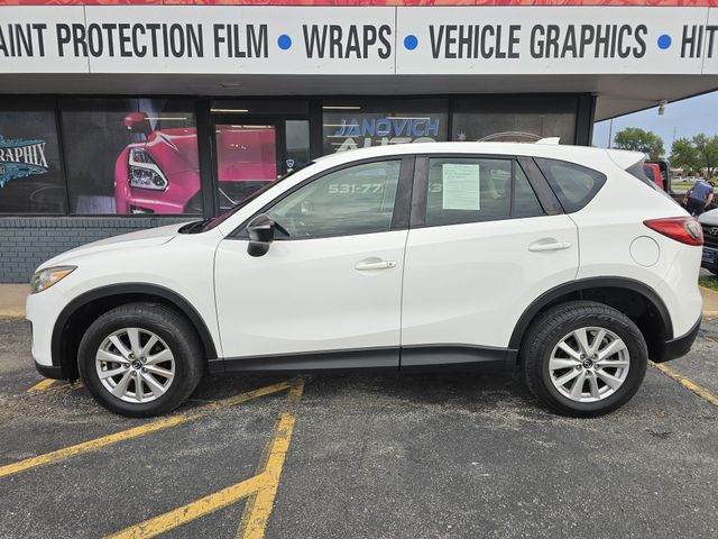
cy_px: 270
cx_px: 359
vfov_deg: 58.9
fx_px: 477
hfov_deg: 73.9
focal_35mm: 23
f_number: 1.7
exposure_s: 1/359
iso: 25
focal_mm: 6.3
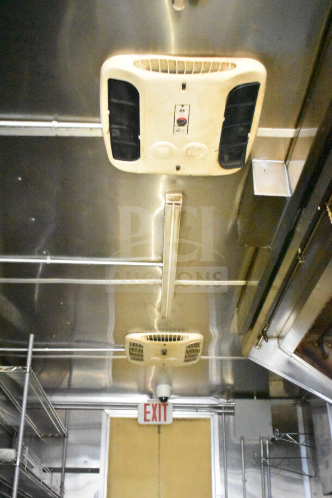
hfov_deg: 31.9
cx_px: 166
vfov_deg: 46.4
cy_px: 249
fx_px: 581
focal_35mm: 42
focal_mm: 28
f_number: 4.2
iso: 25600
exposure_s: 1/8
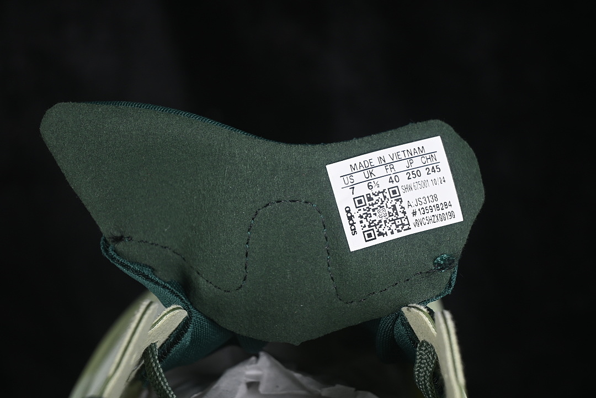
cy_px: 199
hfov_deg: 27.0
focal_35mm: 75
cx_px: 298
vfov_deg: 18.2
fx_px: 1242
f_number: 7.1
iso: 160
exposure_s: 1/80
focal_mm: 50
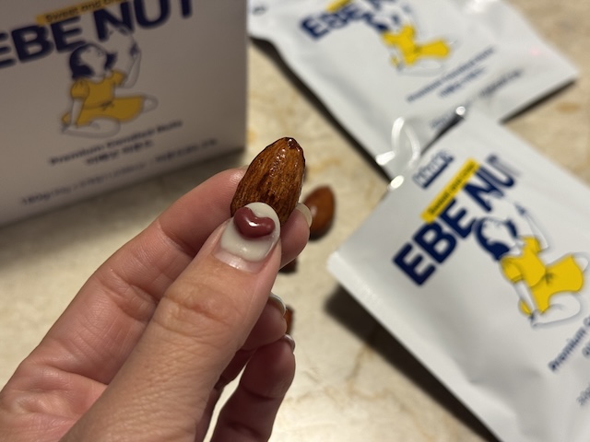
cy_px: 221
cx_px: 295
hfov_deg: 39.7
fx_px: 818
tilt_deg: -56.7
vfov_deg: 30.3
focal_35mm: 48
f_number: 1.78
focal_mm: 6.76
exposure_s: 1/50
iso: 100
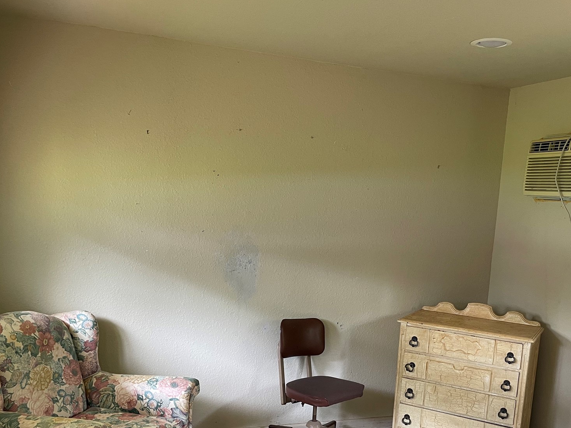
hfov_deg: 52.5
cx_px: 318
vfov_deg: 40.1
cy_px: 291
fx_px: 577
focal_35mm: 35
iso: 160
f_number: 1.6
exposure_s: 1/60
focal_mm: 5.1
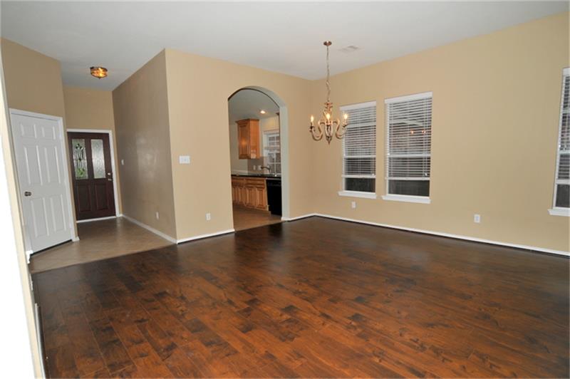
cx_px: 285
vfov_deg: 67.3
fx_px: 285
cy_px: 190
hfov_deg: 90.0
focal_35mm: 18
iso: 200
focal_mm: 12
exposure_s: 1/60
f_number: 4.8
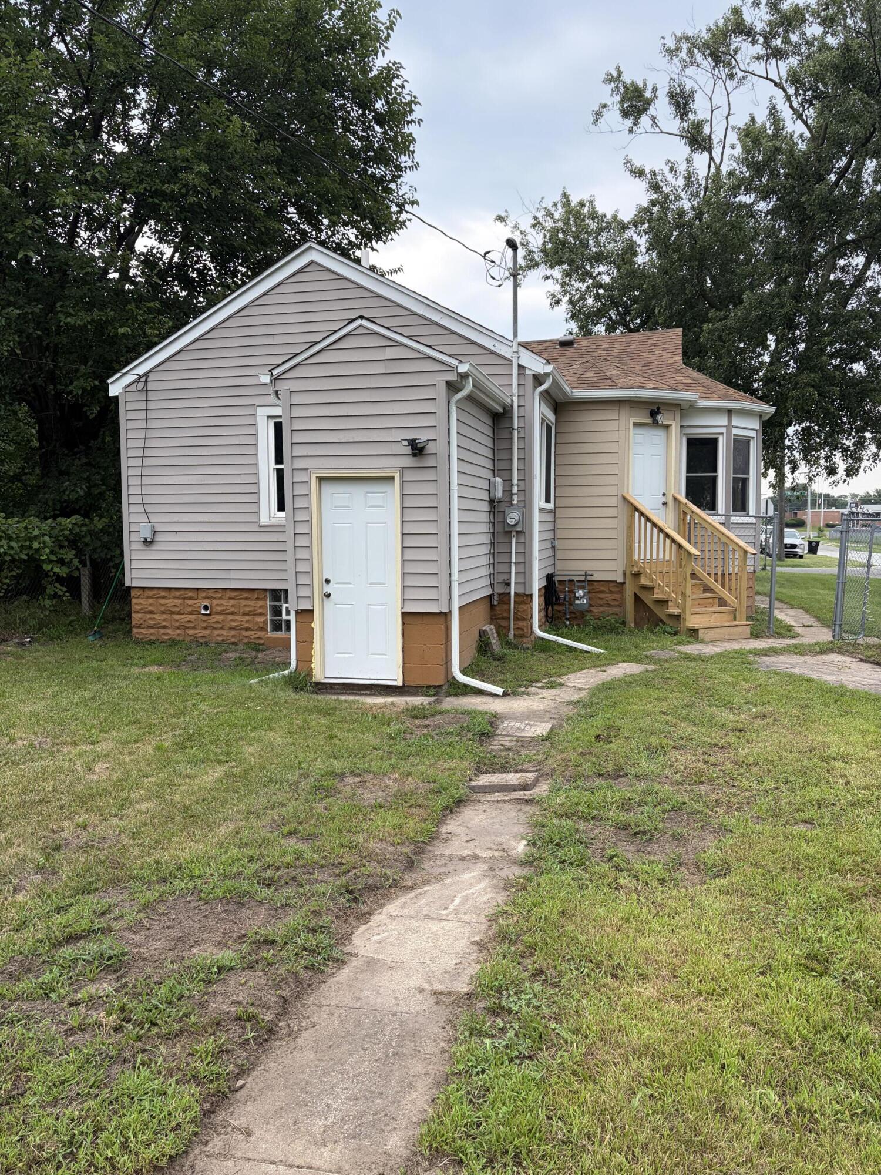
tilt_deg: -4.8
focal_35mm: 26
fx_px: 882
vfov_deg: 67.3
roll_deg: +0.3
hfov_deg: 53.1
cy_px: 588
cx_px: 440
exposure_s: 1/468
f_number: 1.6
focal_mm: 5.96
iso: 64
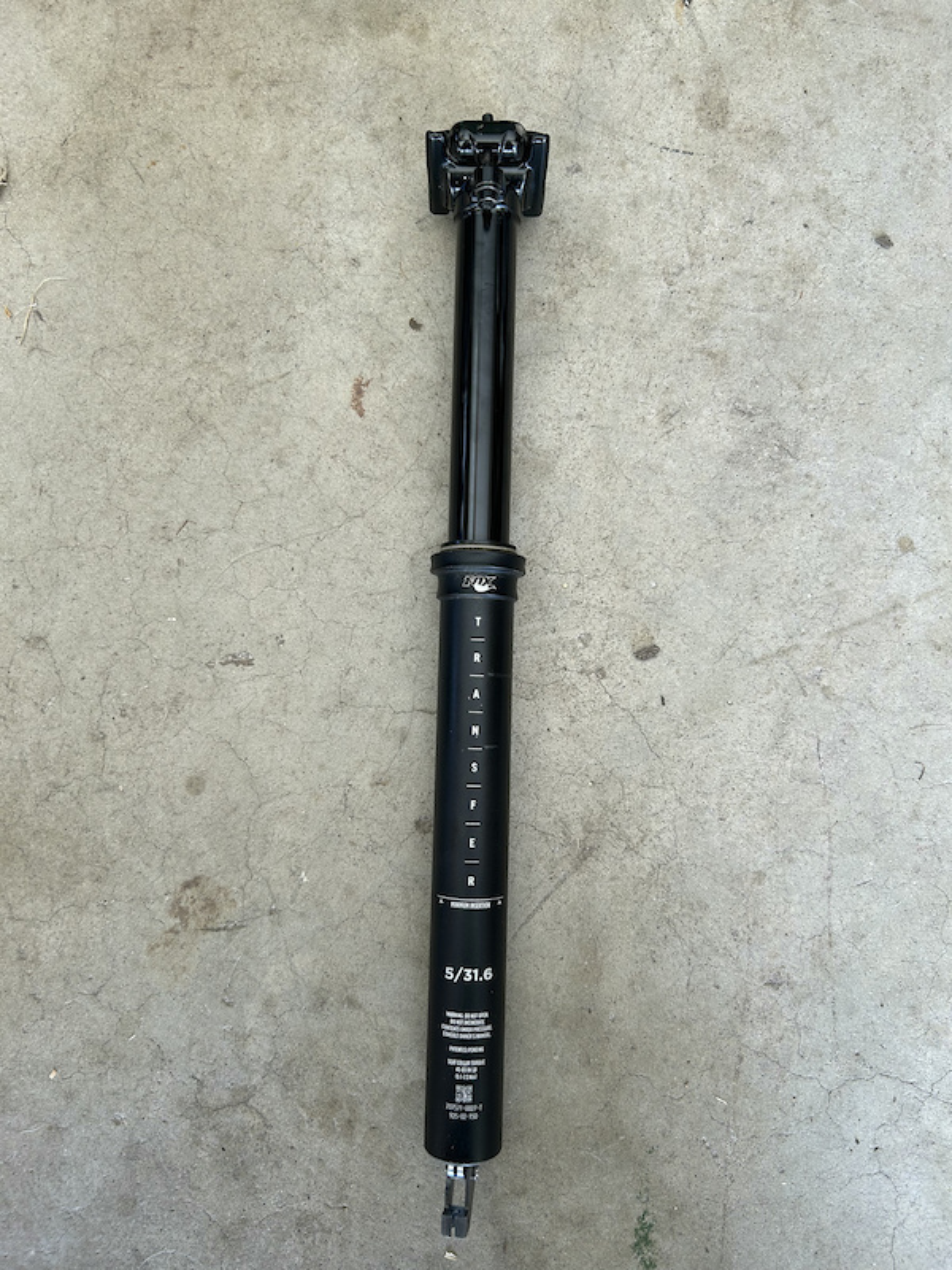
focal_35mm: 26
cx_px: 476
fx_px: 953
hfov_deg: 53.1
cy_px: 635
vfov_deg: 67.3
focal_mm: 5.7
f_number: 1.5
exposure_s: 1/121
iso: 64
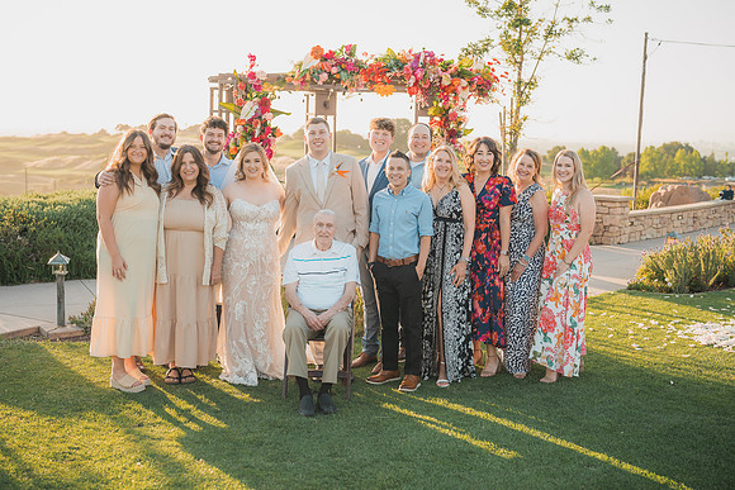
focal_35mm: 50
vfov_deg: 27.0
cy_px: 245
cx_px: 368
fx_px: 1021
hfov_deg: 39.6
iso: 200
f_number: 2.8
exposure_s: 1/640
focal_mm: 50
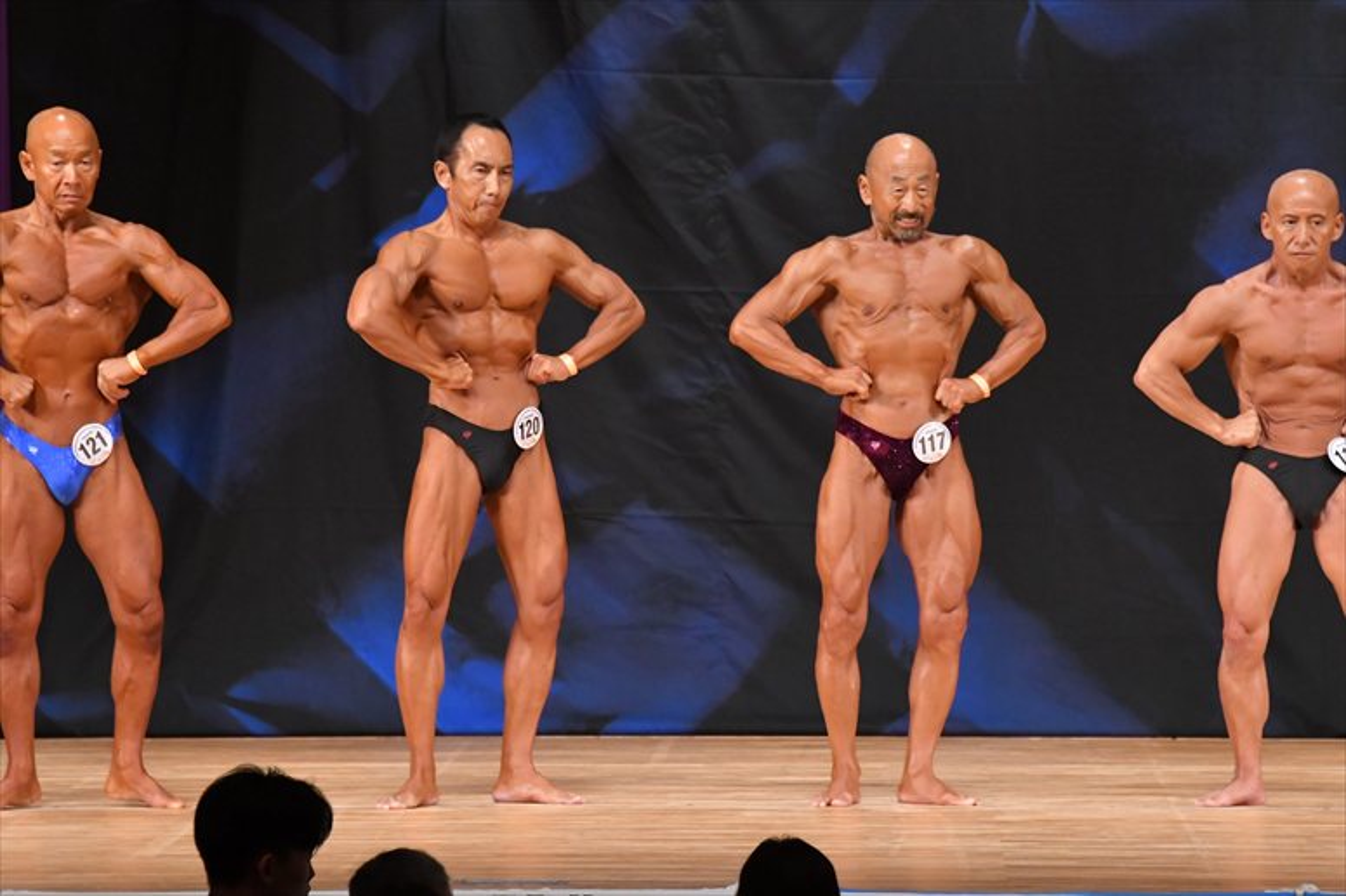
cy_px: 448
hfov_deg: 7.6
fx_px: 10090
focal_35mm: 270
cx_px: 673
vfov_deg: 5.1
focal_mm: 180
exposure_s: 1/400
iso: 5600
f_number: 5.6
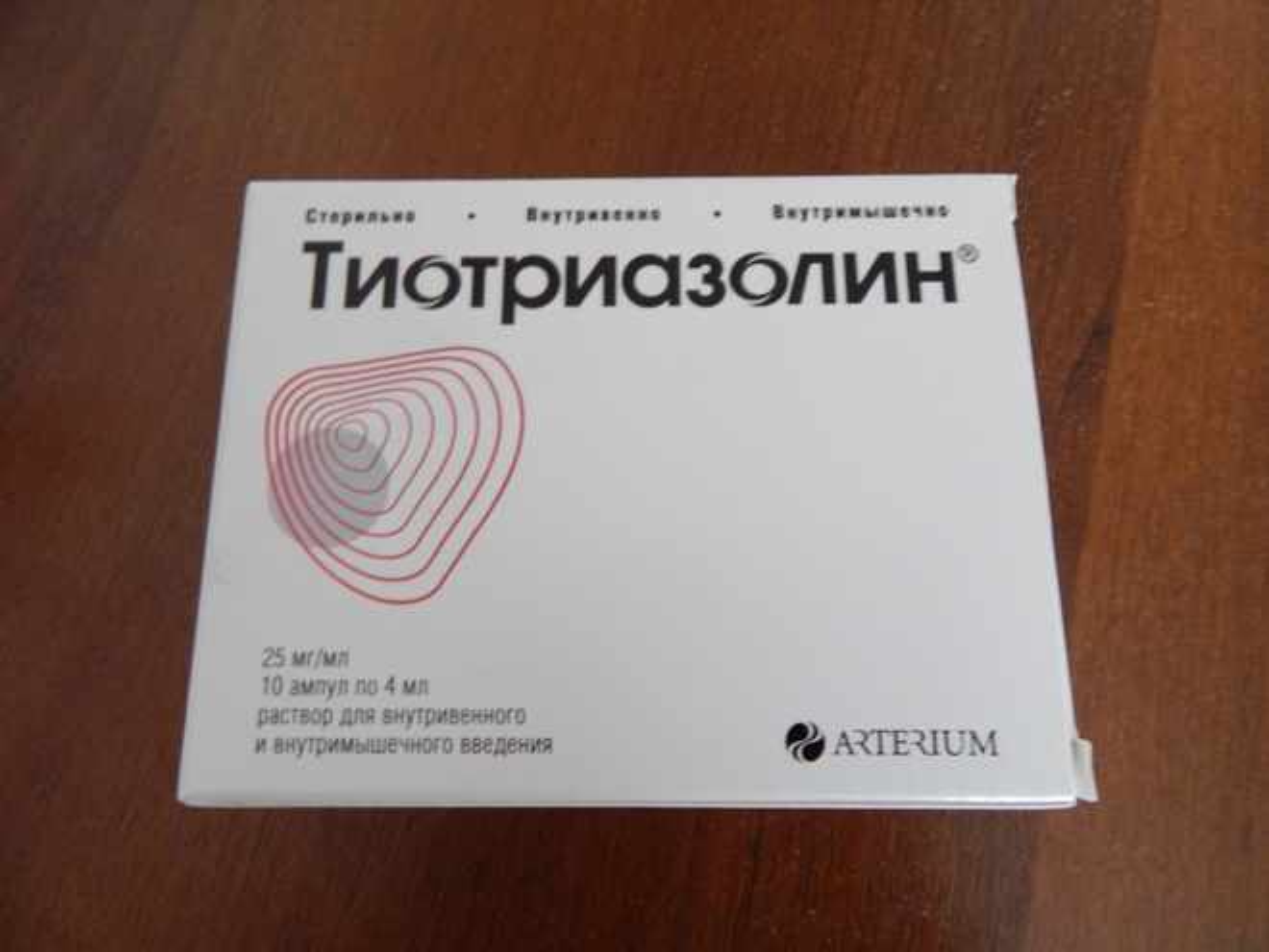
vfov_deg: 58.9
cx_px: 634
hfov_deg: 73.9
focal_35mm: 23
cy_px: 476
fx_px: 843
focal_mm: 4
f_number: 3
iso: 400
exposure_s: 1/20
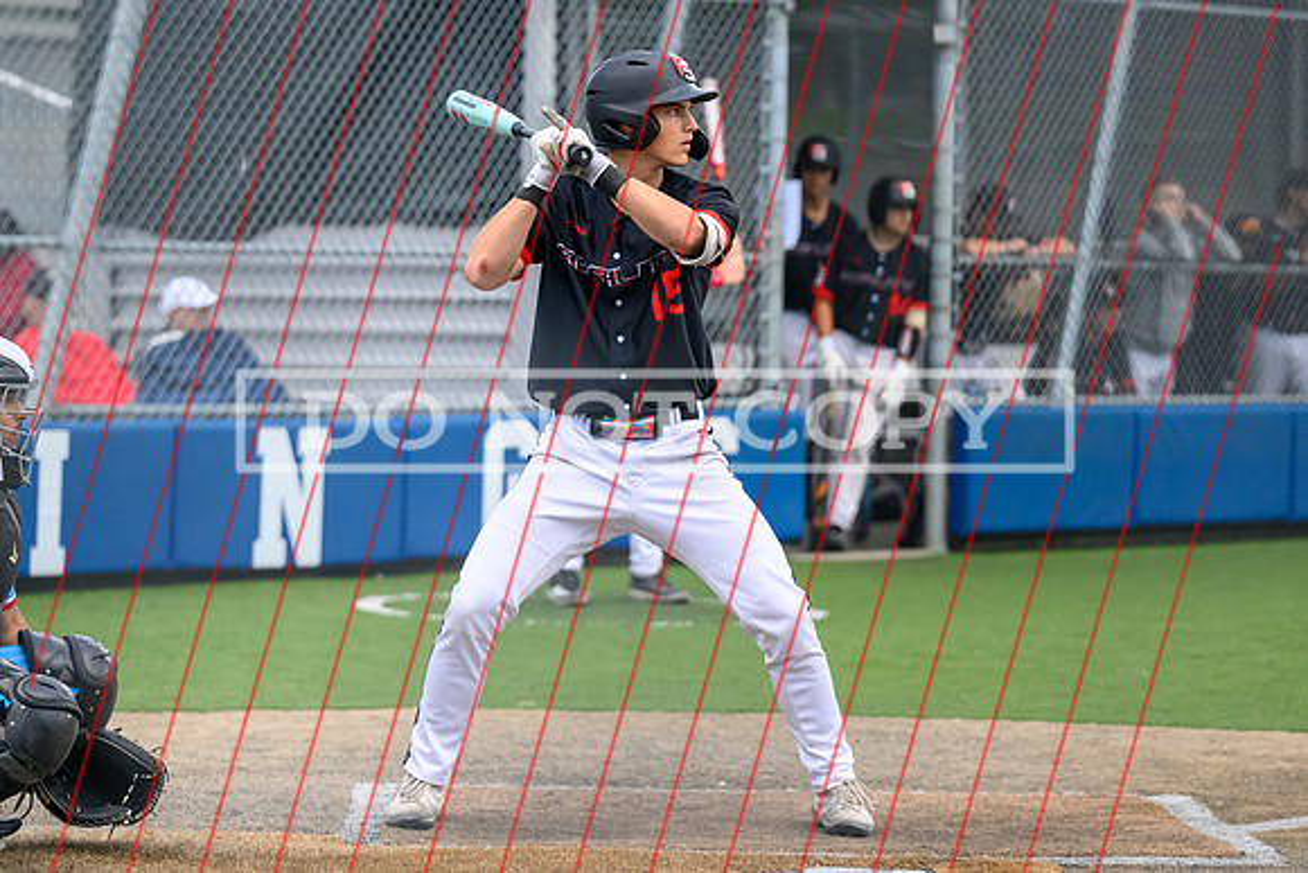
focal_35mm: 137
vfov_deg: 10.0
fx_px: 4963
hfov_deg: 15.0
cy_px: 412
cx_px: 581
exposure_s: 1/3200
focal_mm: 104
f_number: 2.8
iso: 3200
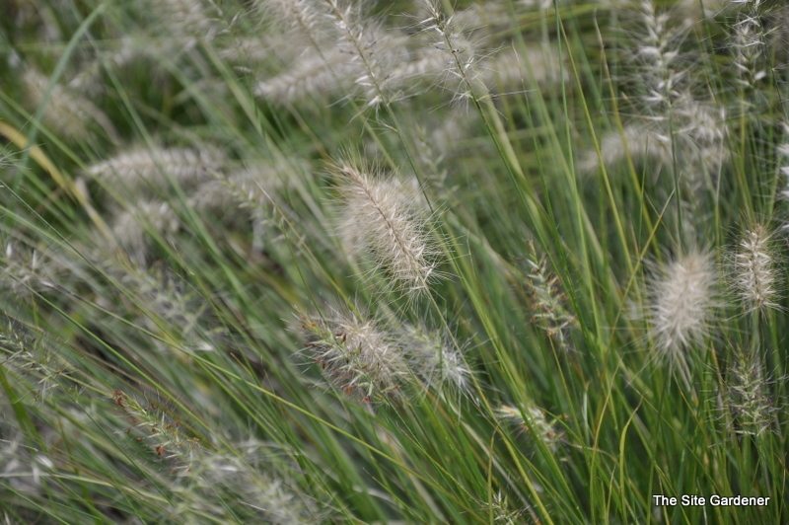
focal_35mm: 158
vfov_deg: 8.7
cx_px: 394
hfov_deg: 13.1
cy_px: 262
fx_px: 3449
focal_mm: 105
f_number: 5.6
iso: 200
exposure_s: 1/125
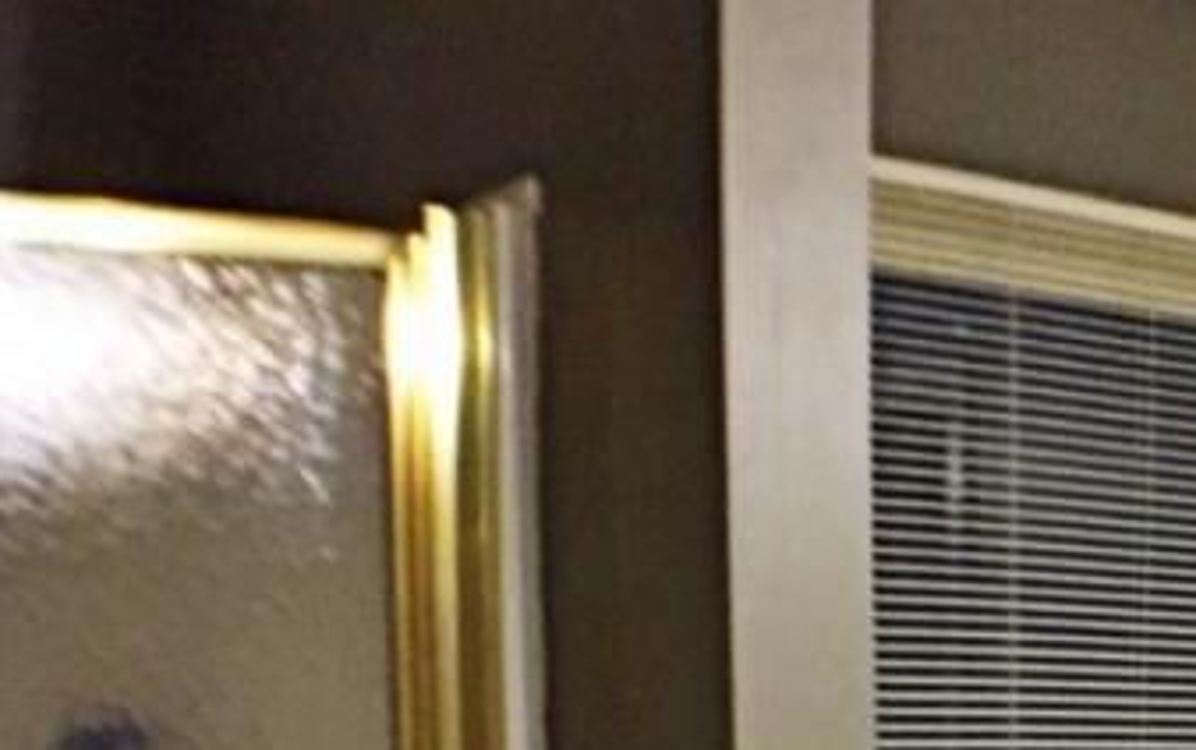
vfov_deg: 13.0
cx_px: 1518
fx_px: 3034
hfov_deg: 20.5
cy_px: 1245
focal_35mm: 93
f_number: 2.2
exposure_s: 1/30
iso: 250
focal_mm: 4.15
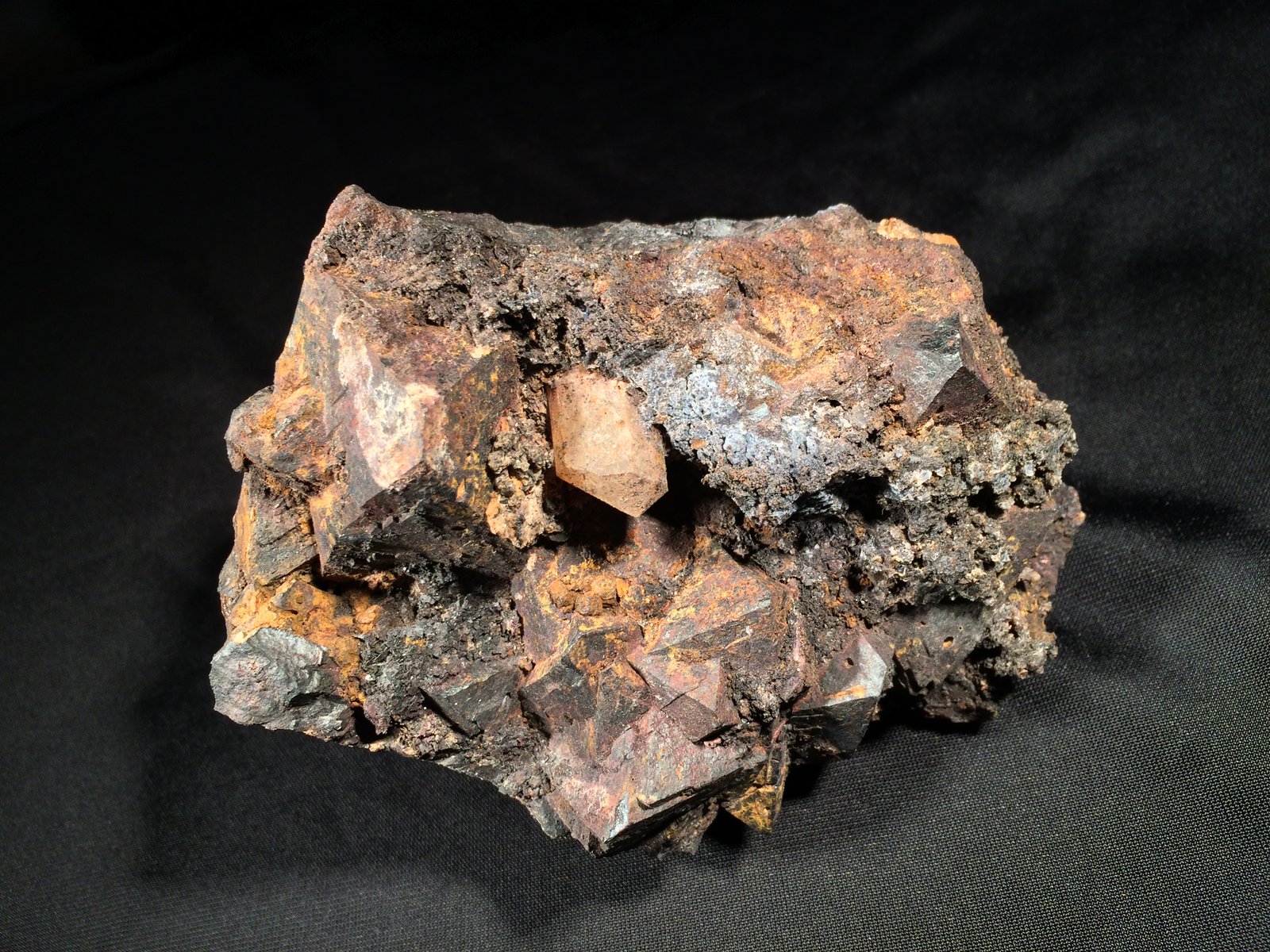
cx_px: 635
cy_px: 476
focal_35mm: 29
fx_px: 1064
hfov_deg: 61.7
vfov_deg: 48.2
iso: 64
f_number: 2.2
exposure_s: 1/120
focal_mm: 4.15
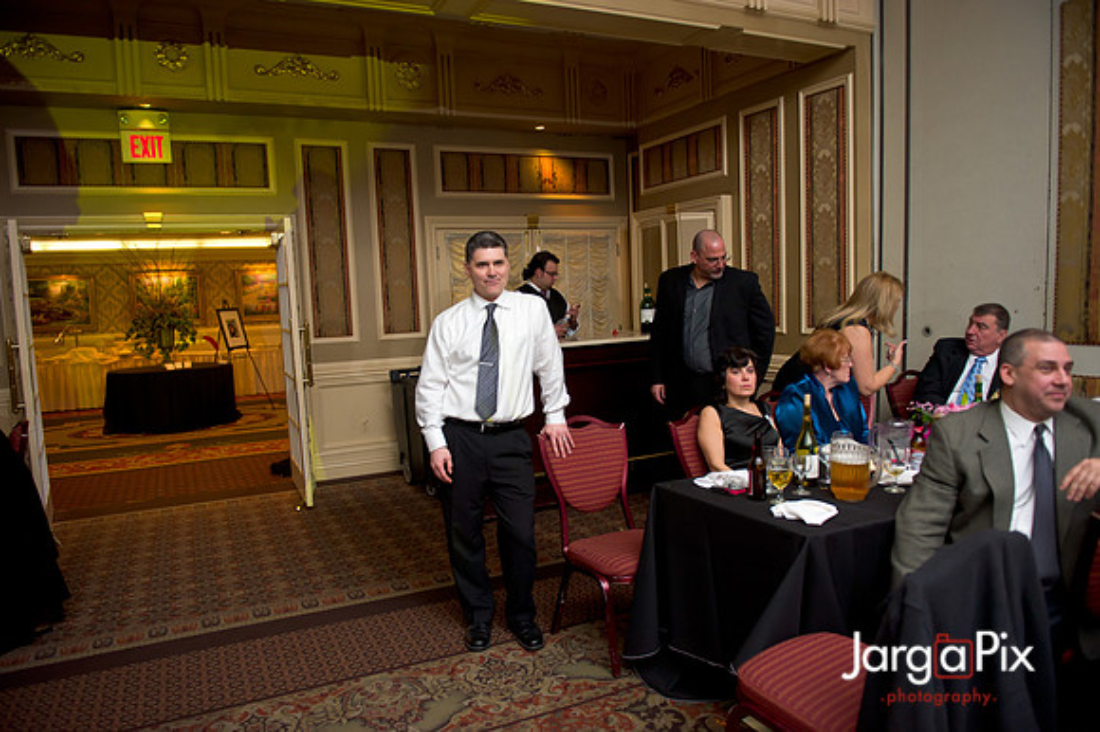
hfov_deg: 73.8
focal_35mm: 24
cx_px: 550
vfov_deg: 53.1
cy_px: 366
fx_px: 733
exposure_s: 1/125
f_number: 3.2
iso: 1600
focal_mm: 24
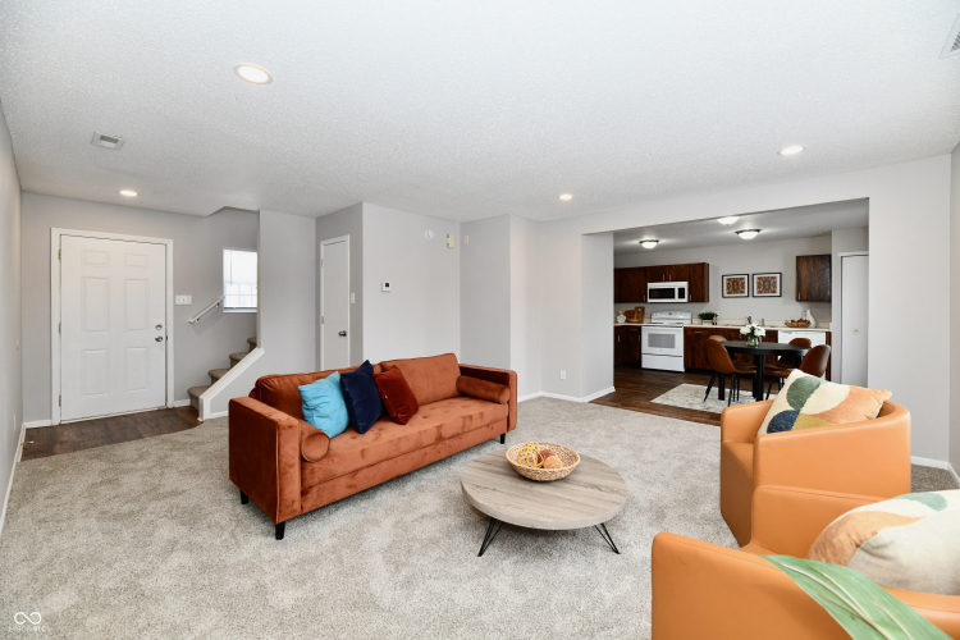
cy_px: 320
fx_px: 373
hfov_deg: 104.3
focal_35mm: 14
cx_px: 480
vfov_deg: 81.2
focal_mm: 14
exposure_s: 1/60
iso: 640
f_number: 6.3
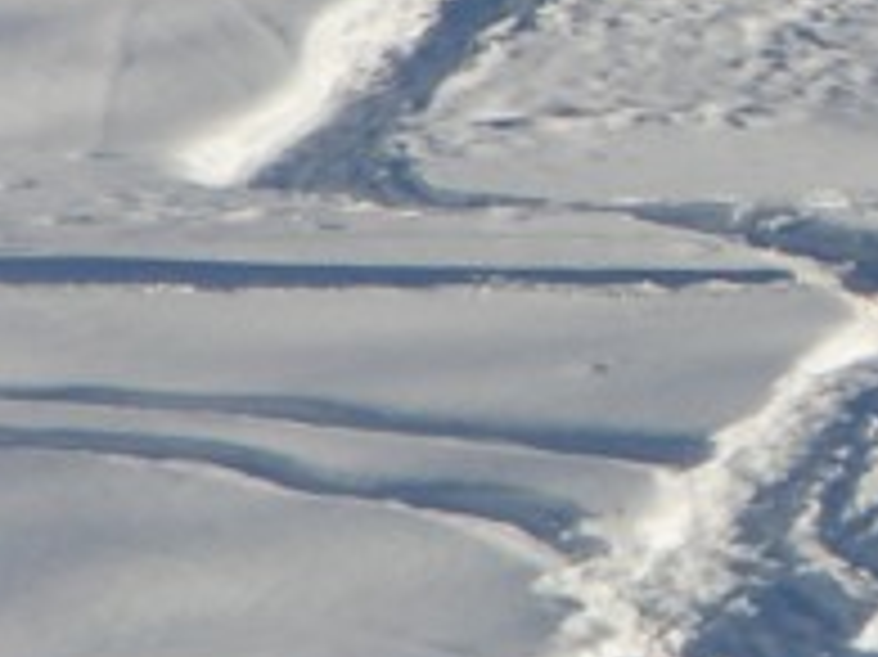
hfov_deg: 1.3
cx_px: 1580
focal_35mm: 1469
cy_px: -68
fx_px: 37237
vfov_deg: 1.0
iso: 50
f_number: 5.9
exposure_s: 1/304
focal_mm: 71.2
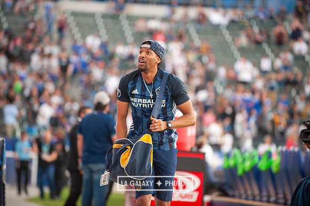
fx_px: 1721
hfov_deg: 10.3
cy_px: 103
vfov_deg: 6.9
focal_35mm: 200
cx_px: 155
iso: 1250
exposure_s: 1/320
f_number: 2.8
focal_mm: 200
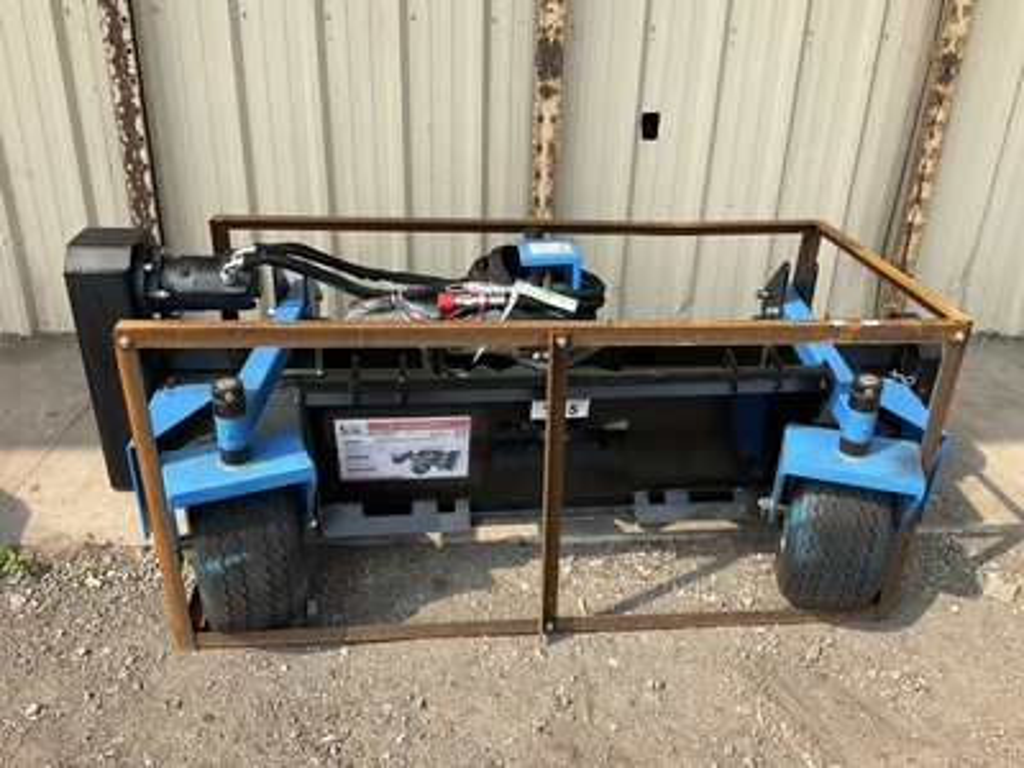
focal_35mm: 29
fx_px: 858
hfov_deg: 61.7
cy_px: 384
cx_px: 512
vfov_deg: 48.2
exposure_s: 1/749
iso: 25
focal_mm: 3
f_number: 1.8
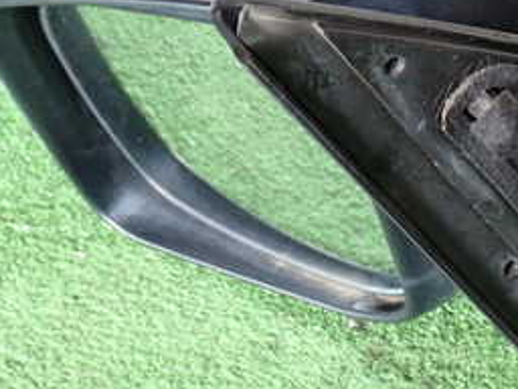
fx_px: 1332
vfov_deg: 16.6
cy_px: 201
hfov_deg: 21.7
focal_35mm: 89
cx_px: 413
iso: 200
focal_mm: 6.83
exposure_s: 1/50
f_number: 2.7
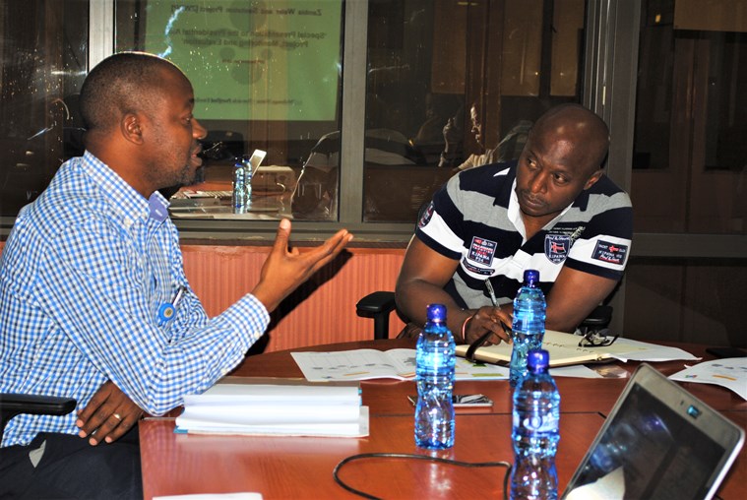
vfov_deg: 19.8
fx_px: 1433
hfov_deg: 29.2
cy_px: 250
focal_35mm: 69
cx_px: 374
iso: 200
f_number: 5.3
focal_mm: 46
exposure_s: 1/60
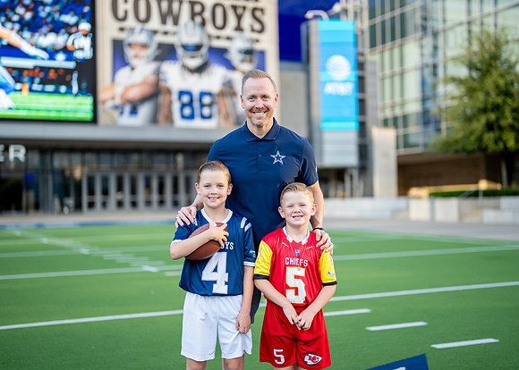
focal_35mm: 54
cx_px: 266
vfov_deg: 26.4
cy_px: 184
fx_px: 791
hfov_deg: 36.3
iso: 100
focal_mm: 50
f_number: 1.2
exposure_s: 1/1600
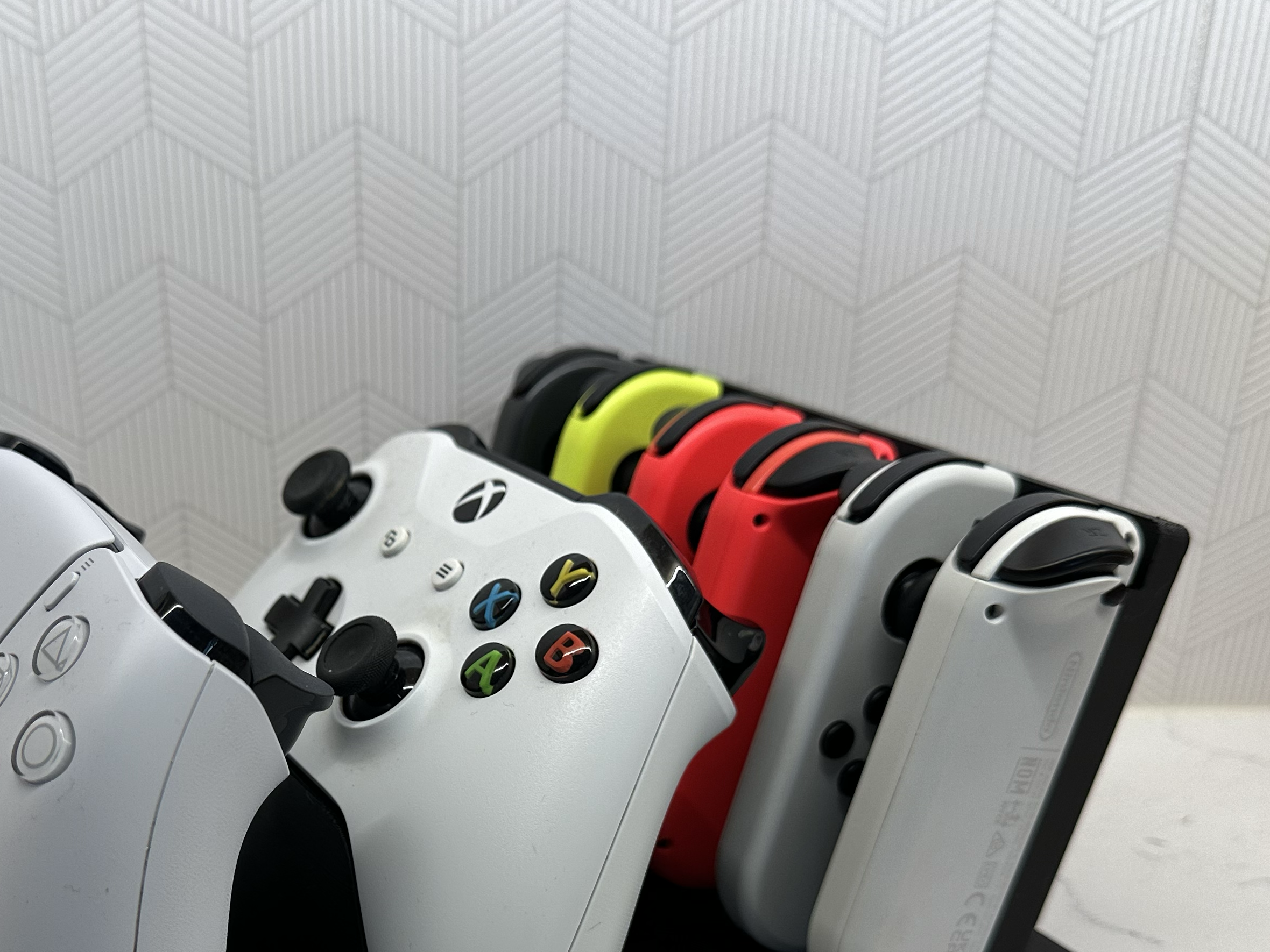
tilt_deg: -26.3
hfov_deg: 44.9
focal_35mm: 41
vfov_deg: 33.9
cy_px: 784
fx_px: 1504
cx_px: 398
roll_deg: +0.8
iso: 160
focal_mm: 6.86
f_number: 1.78
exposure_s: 1/104
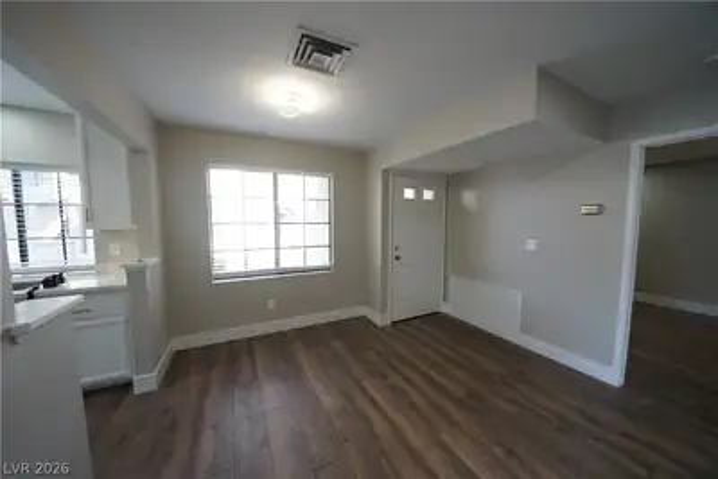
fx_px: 239
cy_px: 240
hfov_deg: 112.6
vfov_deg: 90.1
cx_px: 359
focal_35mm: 12
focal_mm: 12
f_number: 7.1
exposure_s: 1/200
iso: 3200
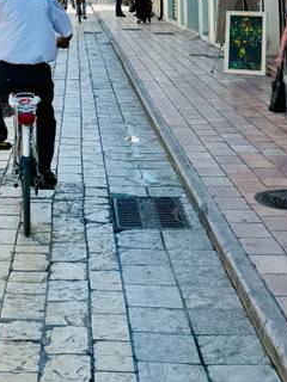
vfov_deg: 22.3
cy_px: -189
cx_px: 36
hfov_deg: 20.1
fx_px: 796
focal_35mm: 72
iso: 80
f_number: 1.78
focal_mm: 6.76
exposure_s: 1/3425
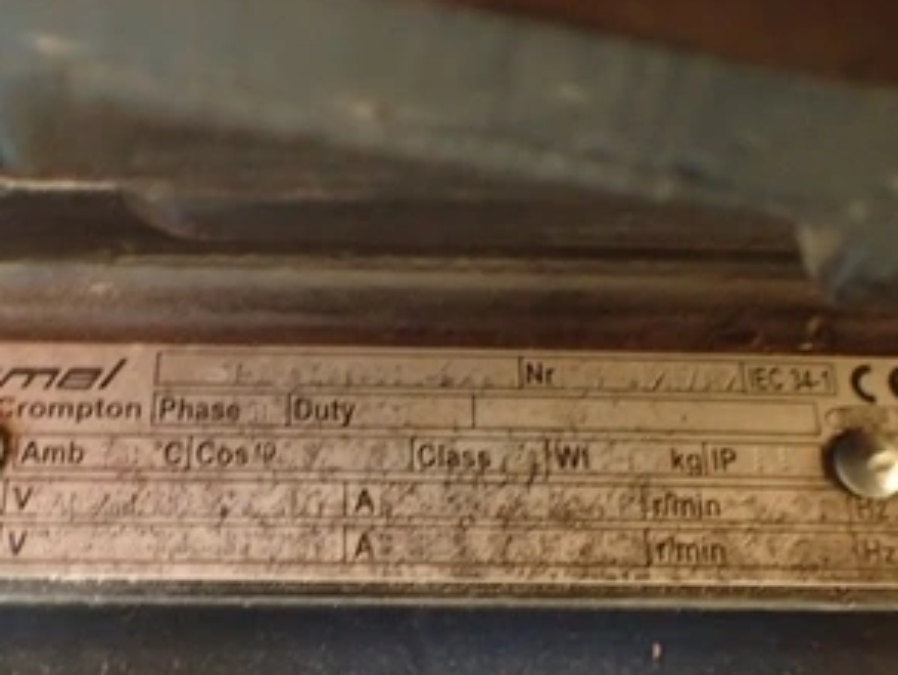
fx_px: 1064
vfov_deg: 35.0
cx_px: 395
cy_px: 426
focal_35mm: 41
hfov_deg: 45.7
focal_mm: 5.5
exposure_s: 1/8
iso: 1600
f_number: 2.3
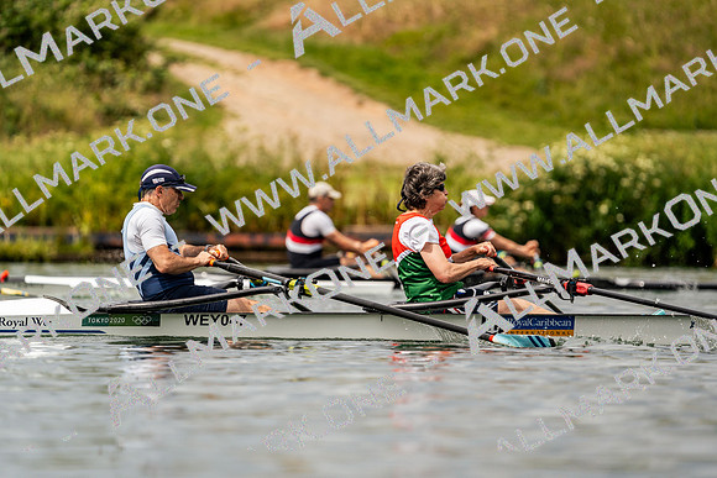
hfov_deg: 4.4
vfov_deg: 2.9
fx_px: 9363
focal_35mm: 470
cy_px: 239
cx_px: 358
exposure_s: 1/2000
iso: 250
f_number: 6.3
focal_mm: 470
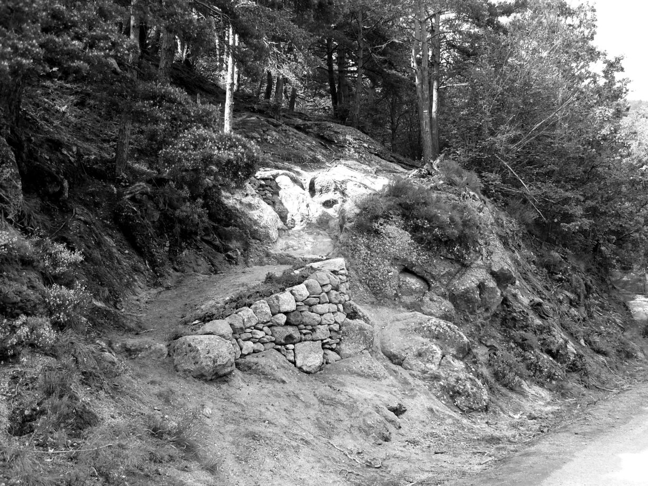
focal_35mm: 36
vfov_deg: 39.7
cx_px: 324
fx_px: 674
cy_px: 243
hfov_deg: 51.4
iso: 100
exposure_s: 1/200
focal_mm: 6
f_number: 2.8
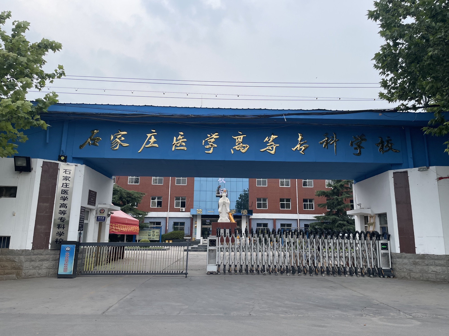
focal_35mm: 26
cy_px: 168
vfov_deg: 53.1
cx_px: 224
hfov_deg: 67.3
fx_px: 337
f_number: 1.6
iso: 32
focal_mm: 4.2
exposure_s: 1/615
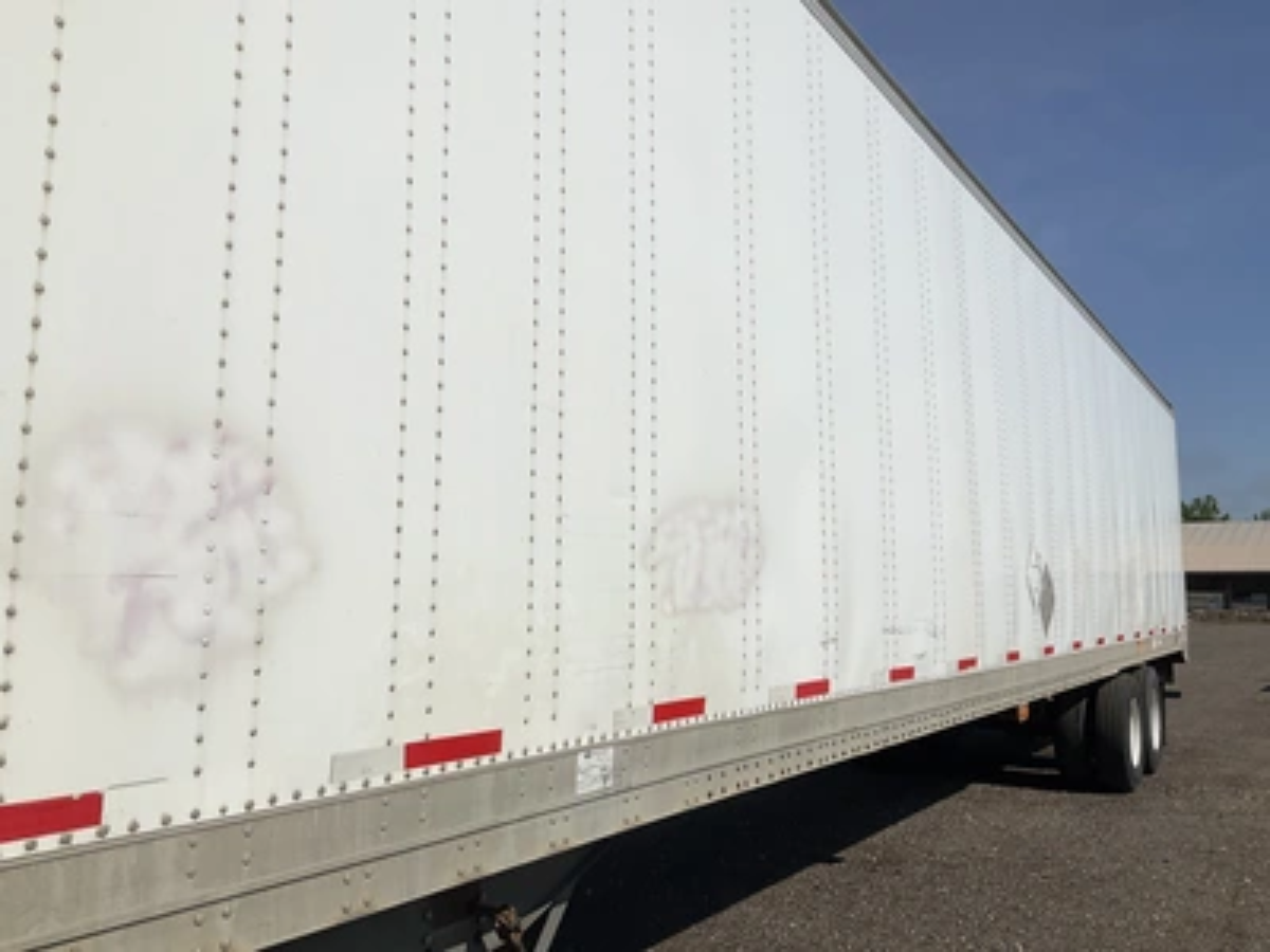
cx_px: 635
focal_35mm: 29
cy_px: 476
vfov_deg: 48.2
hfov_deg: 61.7
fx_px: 1064
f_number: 1.8
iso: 25
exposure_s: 1/8621
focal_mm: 3
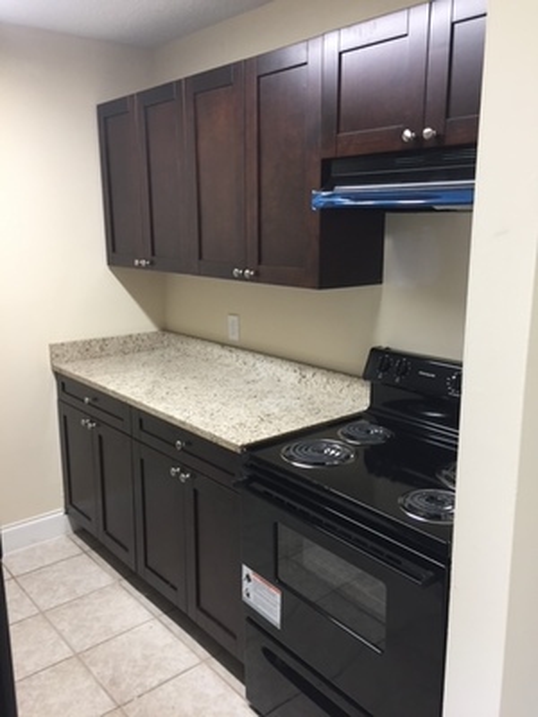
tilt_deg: -12.0
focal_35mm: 29
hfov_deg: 48.2
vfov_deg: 61.7
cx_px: 269
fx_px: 601
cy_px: 358
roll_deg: -0.3
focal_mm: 4.15
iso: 125
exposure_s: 1/30
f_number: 2.2
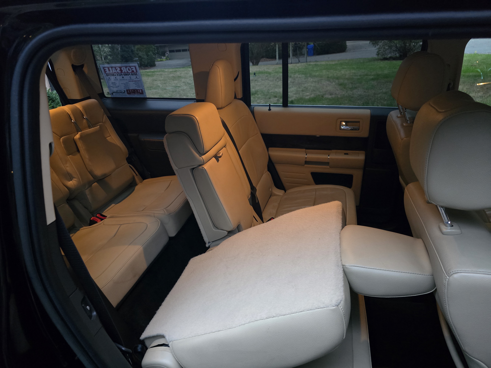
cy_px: 184
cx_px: 246
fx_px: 326
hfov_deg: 73.9
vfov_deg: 58.9
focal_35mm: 23
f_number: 1.7
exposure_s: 1/40
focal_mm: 6.3
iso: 1600
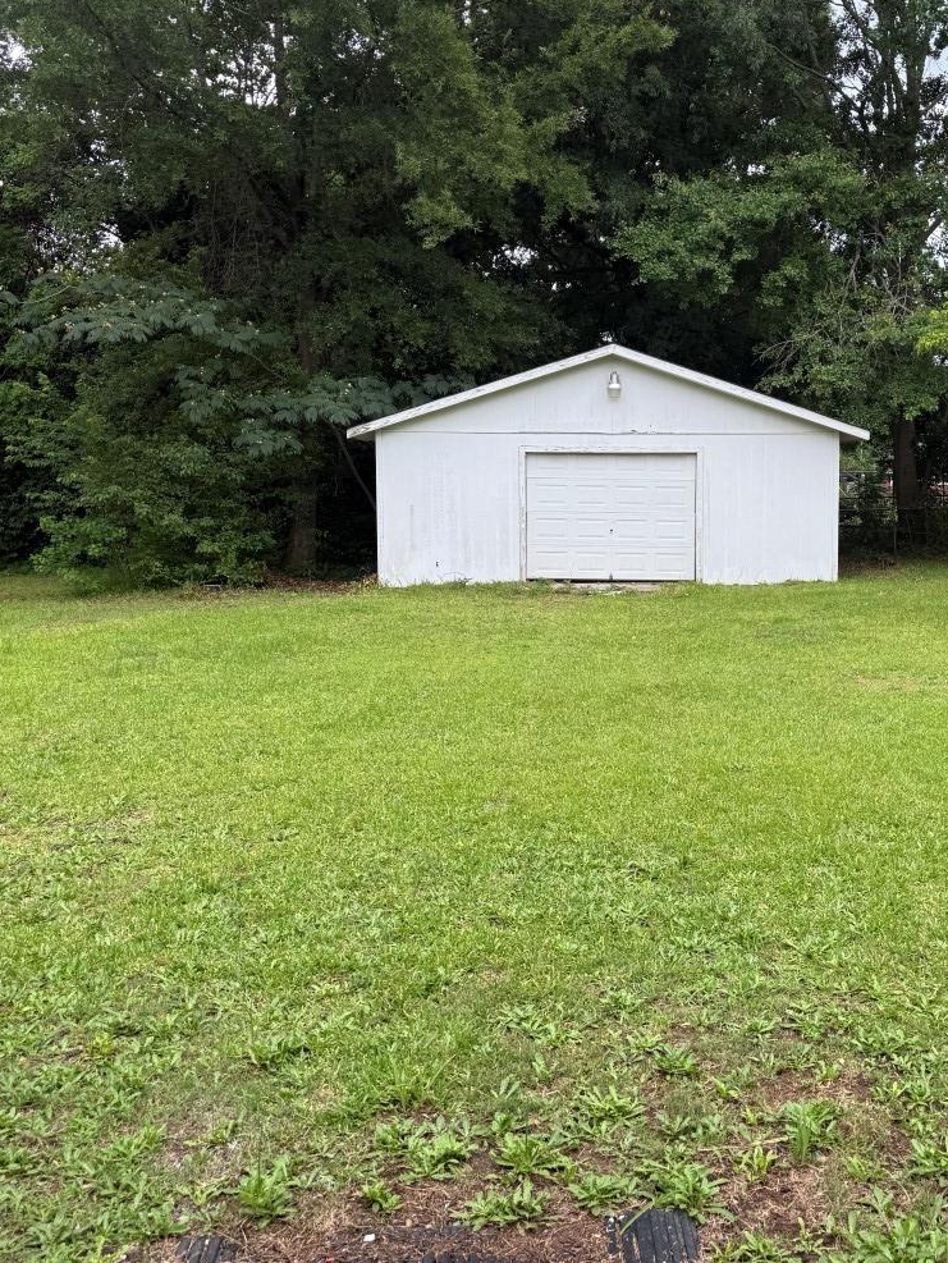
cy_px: 568
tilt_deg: -3.5
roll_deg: +0.5
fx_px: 1277
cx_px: 635
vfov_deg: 52.5
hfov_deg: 40.2
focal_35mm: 35
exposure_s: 1/637
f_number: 1.78
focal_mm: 6.76
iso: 80
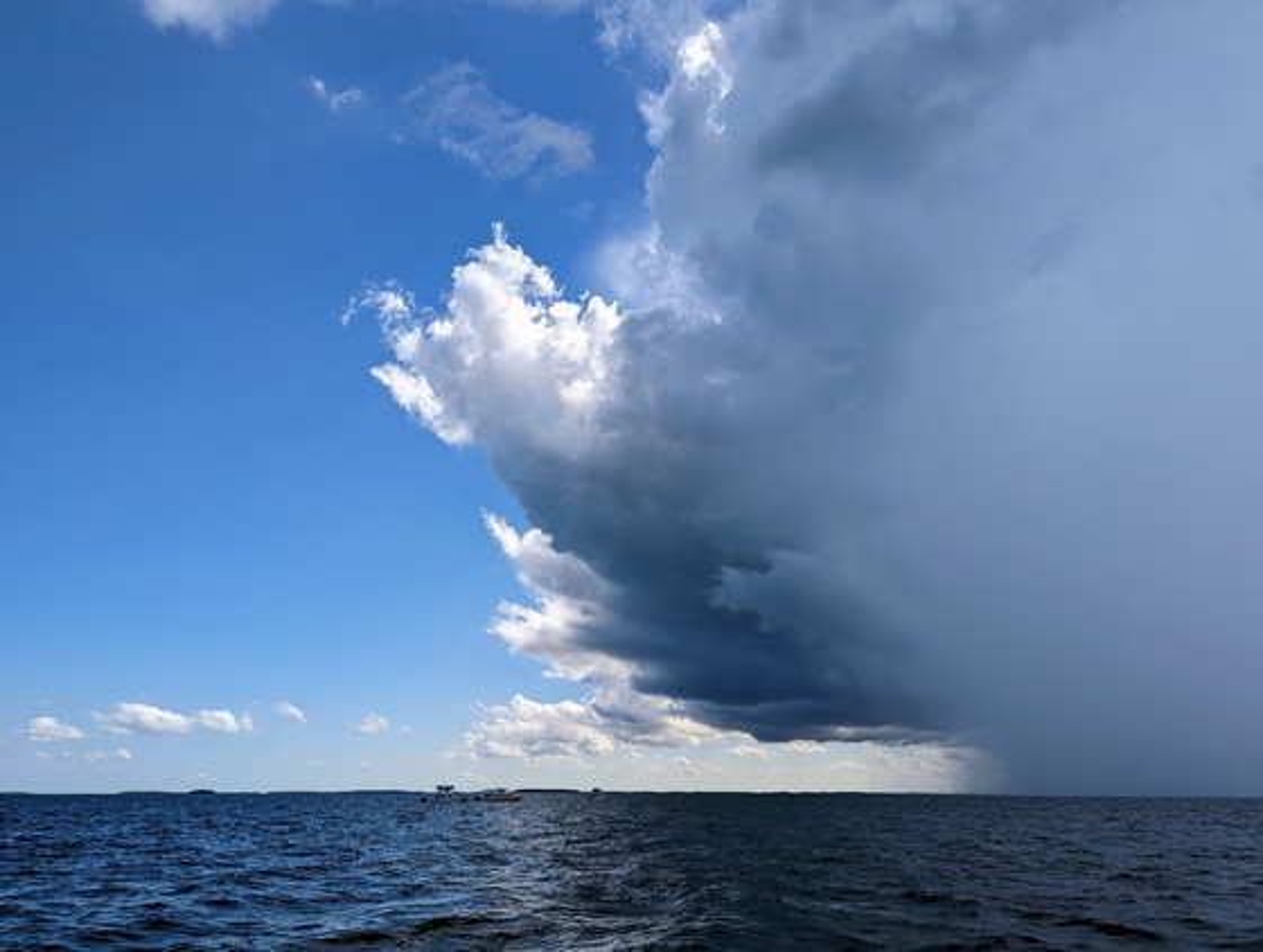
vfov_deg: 57.0
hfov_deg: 71.5
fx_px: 877
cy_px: 476
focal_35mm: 24
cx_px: 632
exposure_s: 1/3425
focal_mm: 6.81
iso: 44
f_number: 1.85
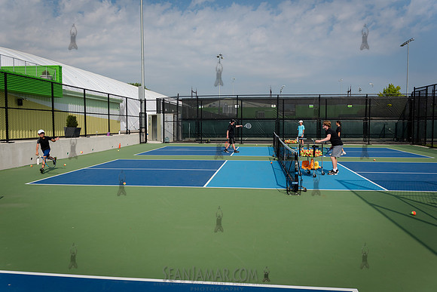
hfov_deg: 63.2
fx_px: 355
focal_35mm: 29
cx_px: 218
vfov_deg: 44.6
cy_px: 146
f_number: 4.5
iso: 320
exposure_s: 1/2500
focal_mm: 29
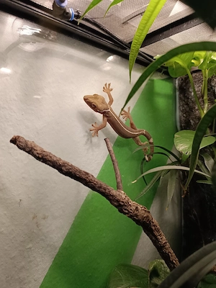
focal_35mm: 24
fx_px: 200
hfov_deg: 56.8
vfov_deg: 71.6
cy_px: 144
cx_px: 108
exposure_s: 1/50.3
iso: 798
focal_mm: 6.14
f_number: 1.65
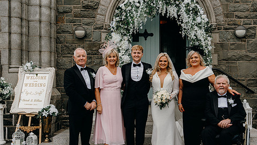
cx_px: 155
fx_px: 286
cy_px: 88
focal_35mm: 42
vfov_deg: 28.3
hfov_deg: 48.0
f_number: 7.1
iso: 400
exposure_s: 1/200
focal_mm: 33
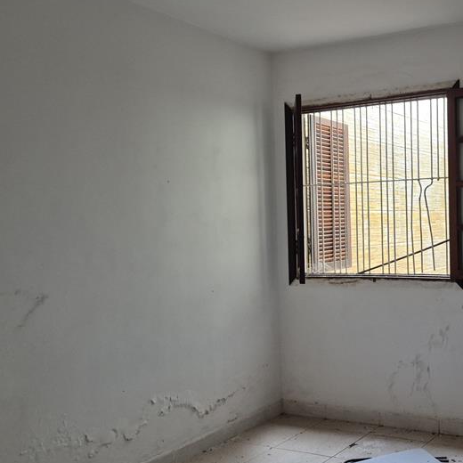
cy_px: 220
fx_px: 605
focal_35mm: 40
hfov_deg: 39.4
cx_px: 399
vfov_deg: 41.8
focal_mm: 5.4
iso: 500
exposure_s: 1/120
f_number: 1.8
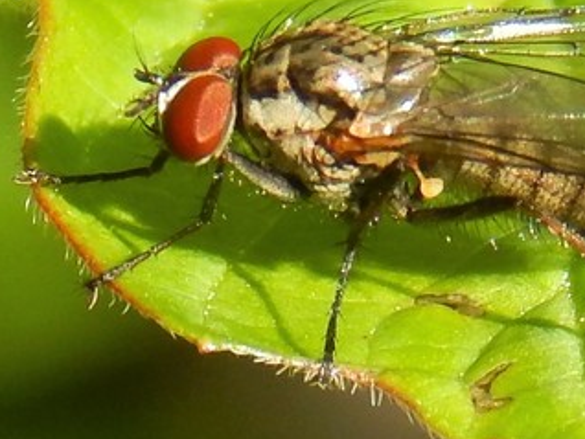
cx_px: 456
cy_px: 152
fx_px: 7255
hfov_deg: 4.6
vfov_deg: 3.5
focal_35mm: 429
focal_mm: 28.7
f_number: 5.1
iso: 125
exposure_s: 1/250
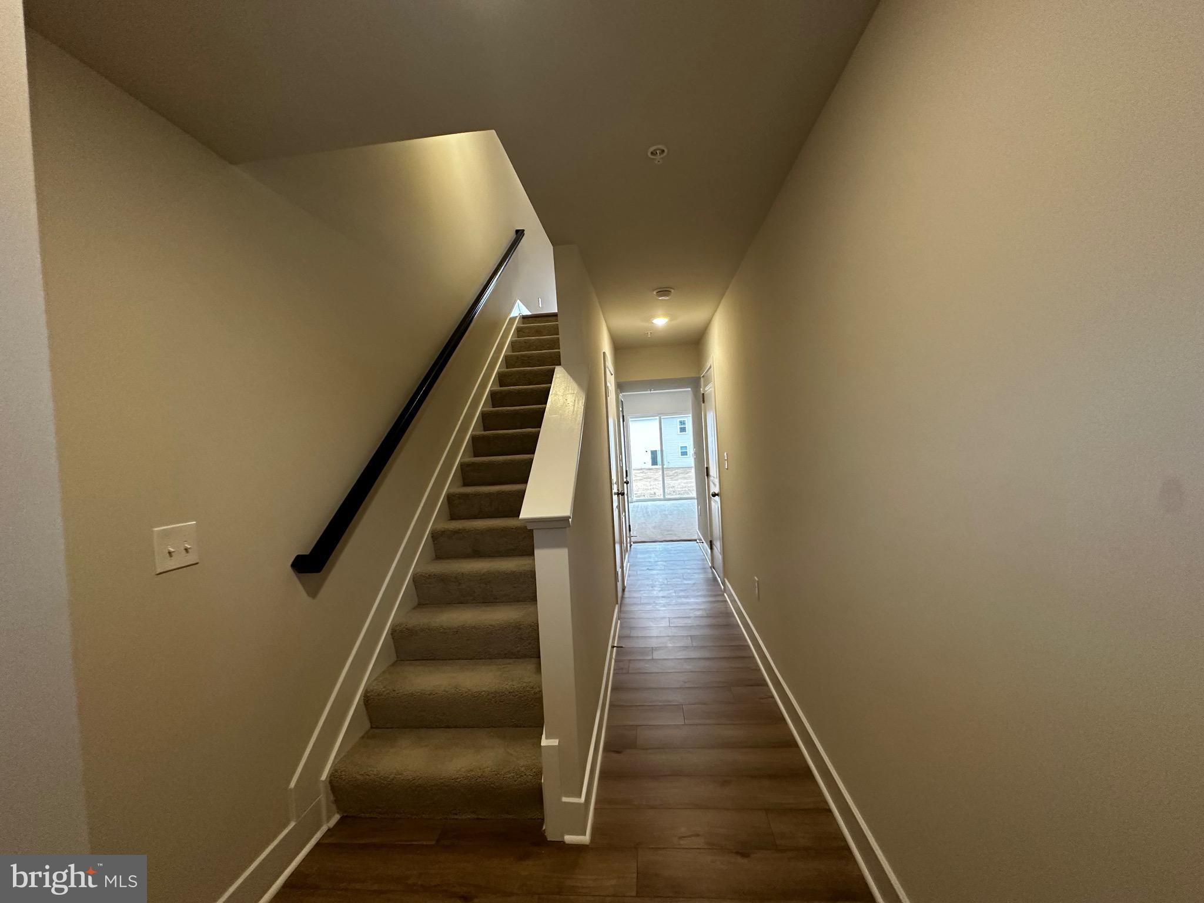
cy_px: 452
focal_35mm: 14
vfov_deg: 85.7
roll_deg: +2.5
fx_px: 487
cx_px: 602
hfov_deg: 102.1
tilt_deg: -1.0
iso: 320
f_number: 2.2
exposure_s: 1/120
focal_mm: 2.22
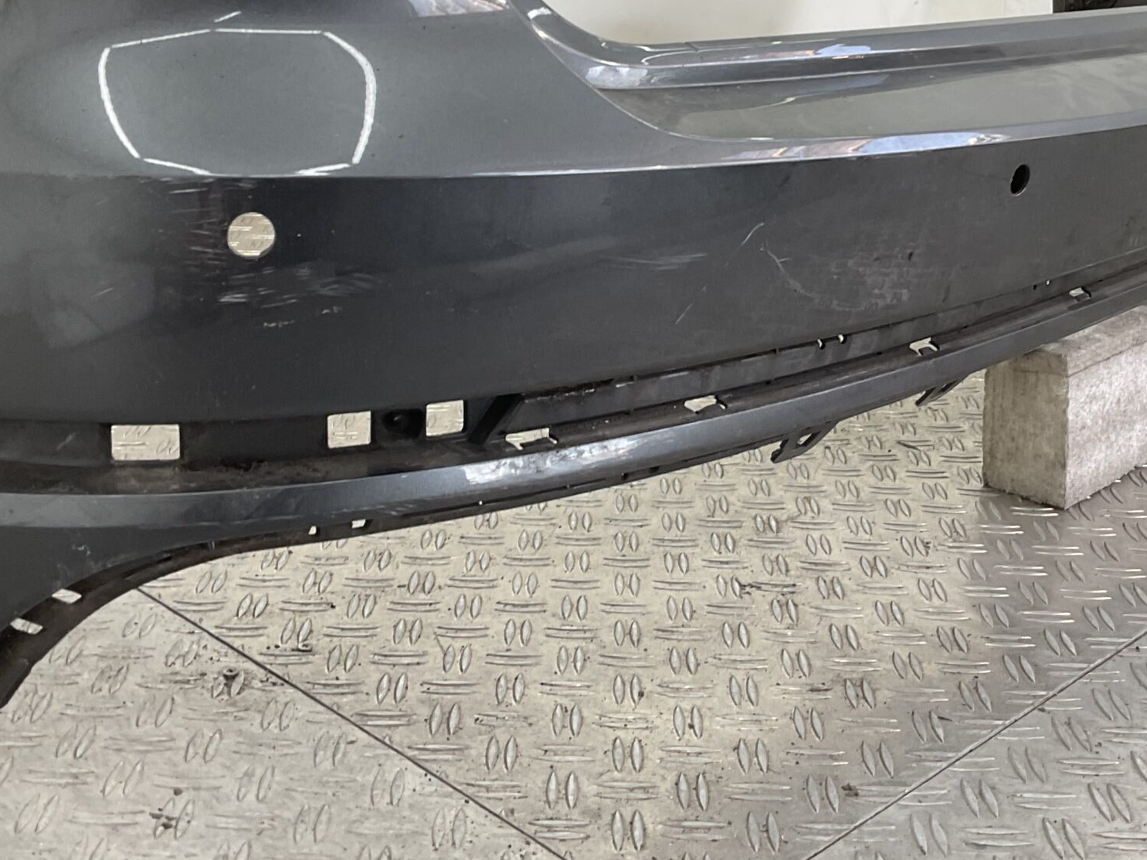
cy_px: 235
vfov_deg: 28.8
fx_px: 1657
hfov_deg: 38.2
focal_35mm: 50
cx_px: 621
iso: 25
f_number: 1.8
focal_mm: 3
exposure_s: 1/120
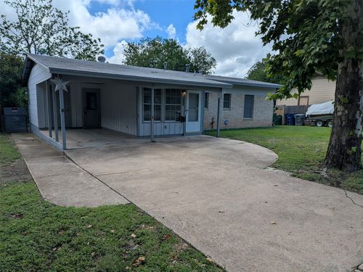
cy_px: 136
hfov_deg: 71.6
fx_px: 252
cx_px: 182
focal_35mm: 24
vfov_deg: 56.8
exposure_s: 1/3145
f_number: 1.85
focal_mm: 6.81
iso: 48
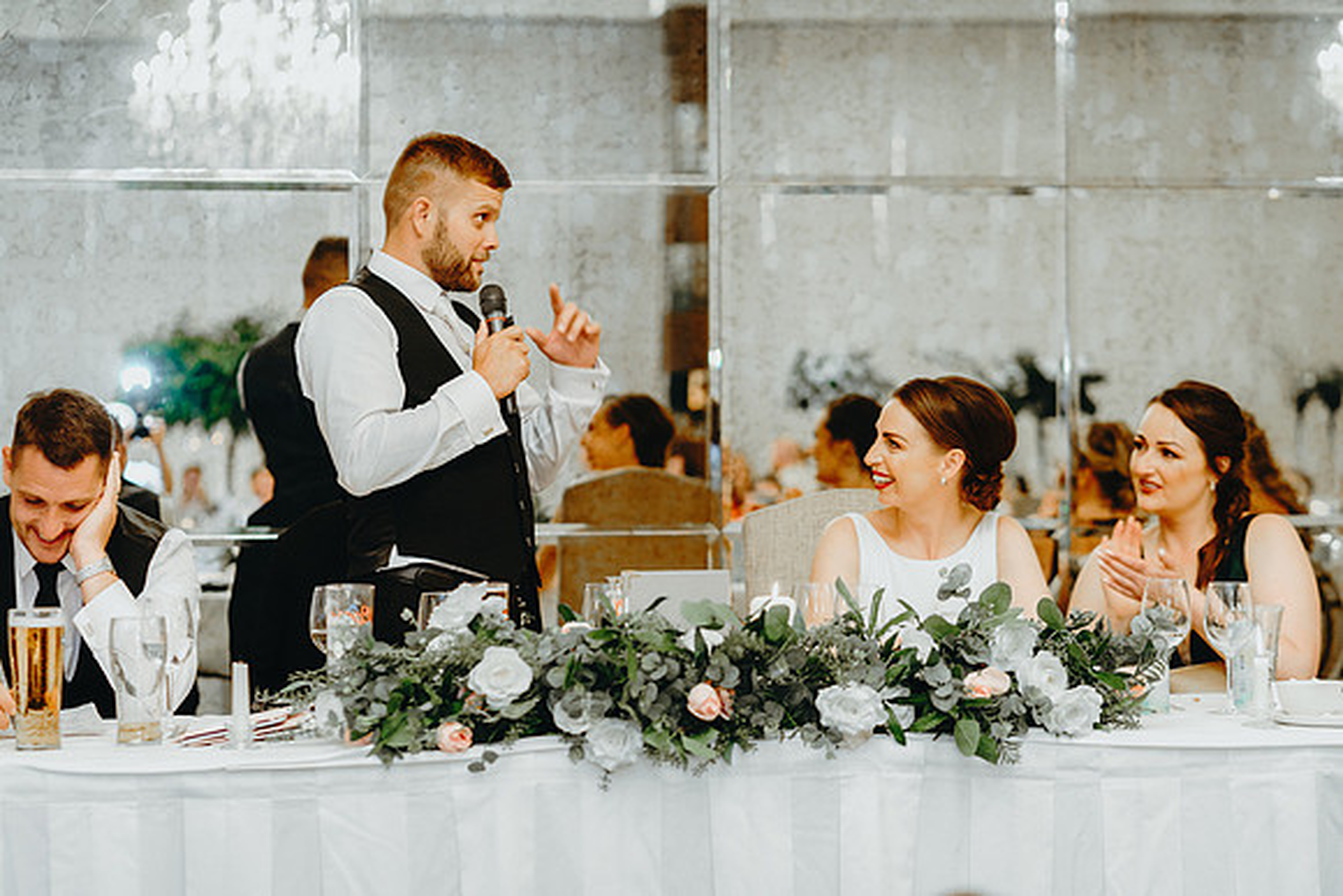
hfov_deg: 23.9
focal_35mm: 85
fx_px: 3172
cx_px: 672
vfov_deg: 16.1
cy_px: 448
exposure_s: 1/125
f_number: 2.8
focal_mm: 85
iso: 2000
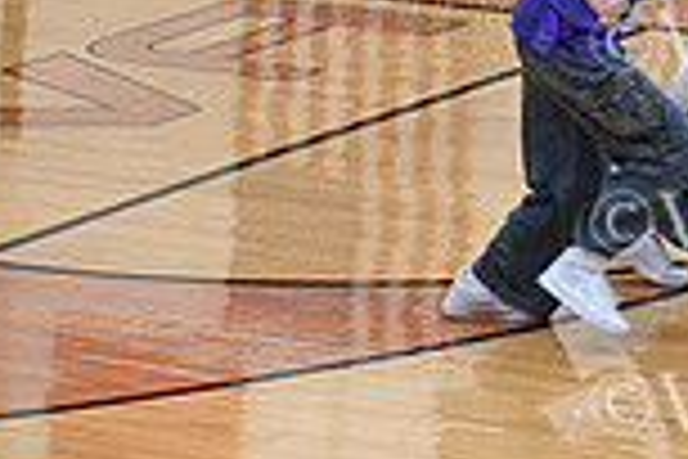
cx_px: 1241
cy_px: -232
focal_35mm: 387
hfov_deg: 5.2
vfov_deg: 3.5
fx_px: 7395
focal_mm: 102
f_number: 3.5
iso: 4000
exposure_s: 1/400
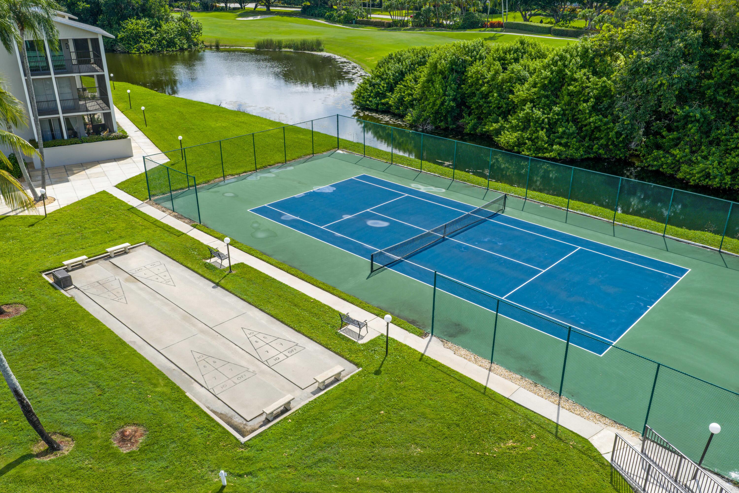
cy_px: 246
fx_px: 575
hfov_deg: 65.5
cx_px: 370
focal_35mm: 28
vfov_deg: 46.4
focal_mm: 14.45
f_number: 5
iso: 100
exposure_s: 1/240
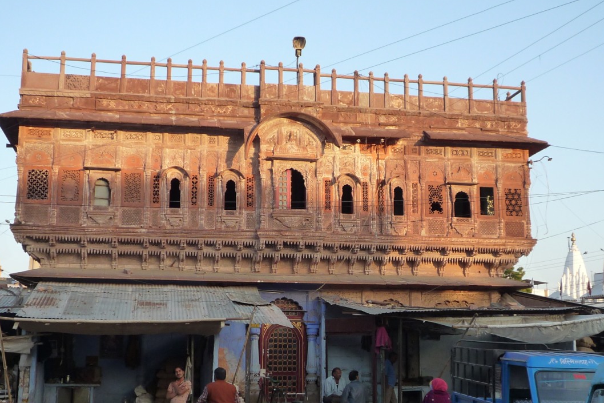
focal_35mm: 46
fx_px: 772
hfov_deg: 42.7
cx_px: 283
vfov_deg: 29.2
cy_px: 240
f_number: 3.6
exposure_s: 1/200
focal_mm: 5.8
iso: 160
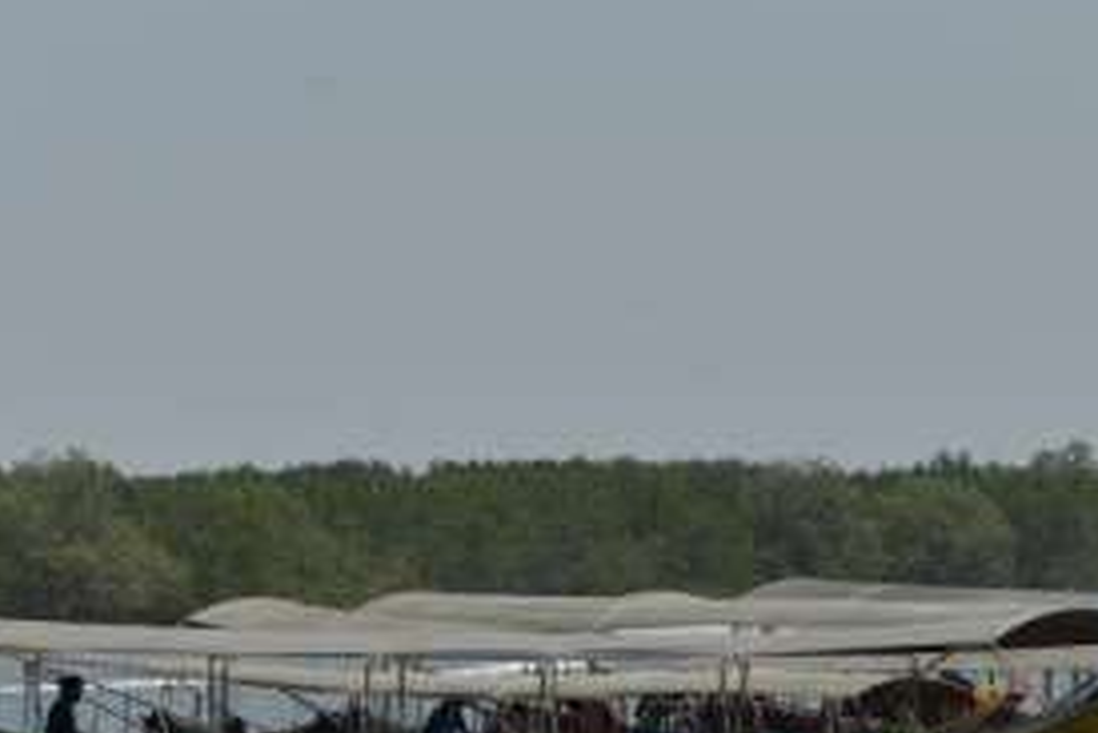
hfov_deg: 11.2
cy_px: 569
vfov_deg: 7.6
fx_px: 5523
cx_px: 1266
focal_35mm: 181
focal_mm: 62
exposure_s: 1/200
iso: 100
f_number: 7.1
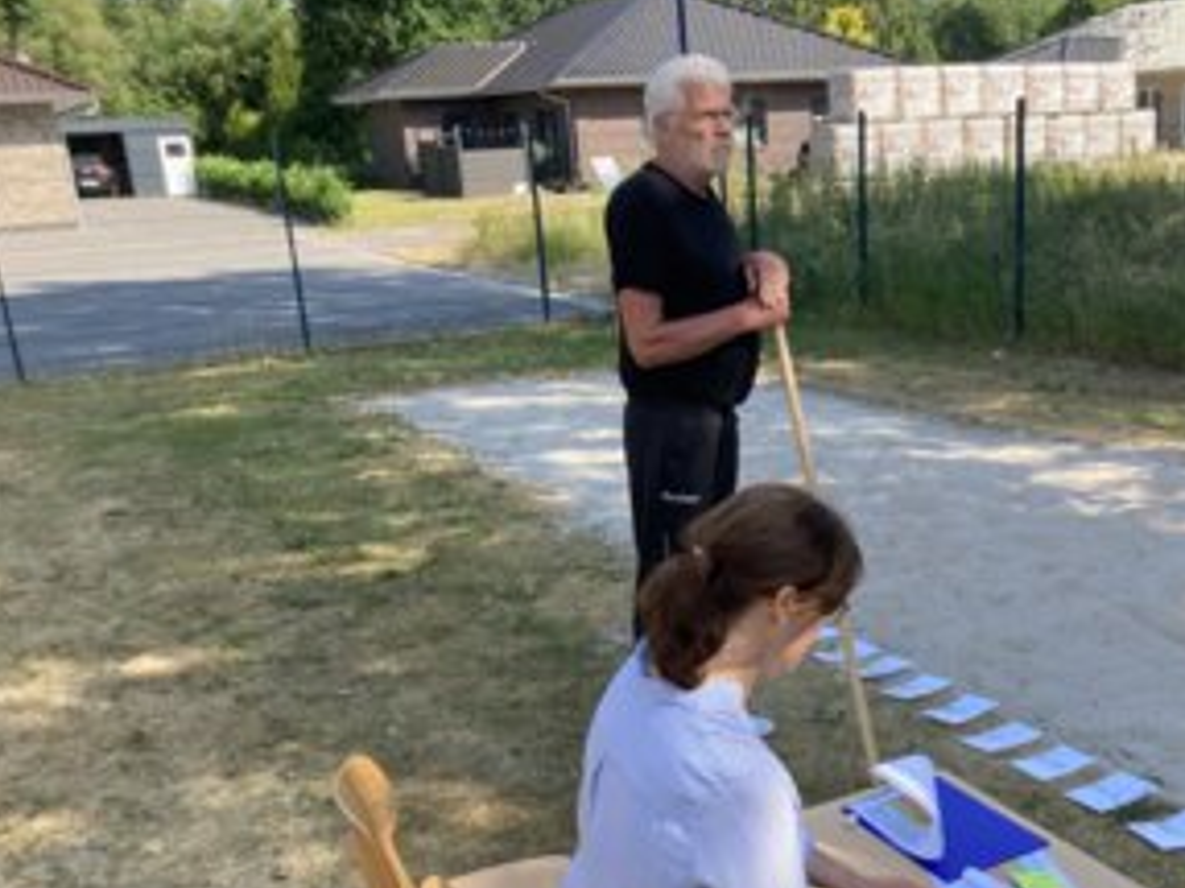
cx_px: 801
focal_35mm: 39
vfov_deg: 36.5
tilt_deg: -18.6
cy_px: 570
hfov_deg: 47.0
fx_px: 1335
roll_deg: +3.2
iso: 20
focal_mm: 3.99
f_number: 1.8
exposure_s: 1/500
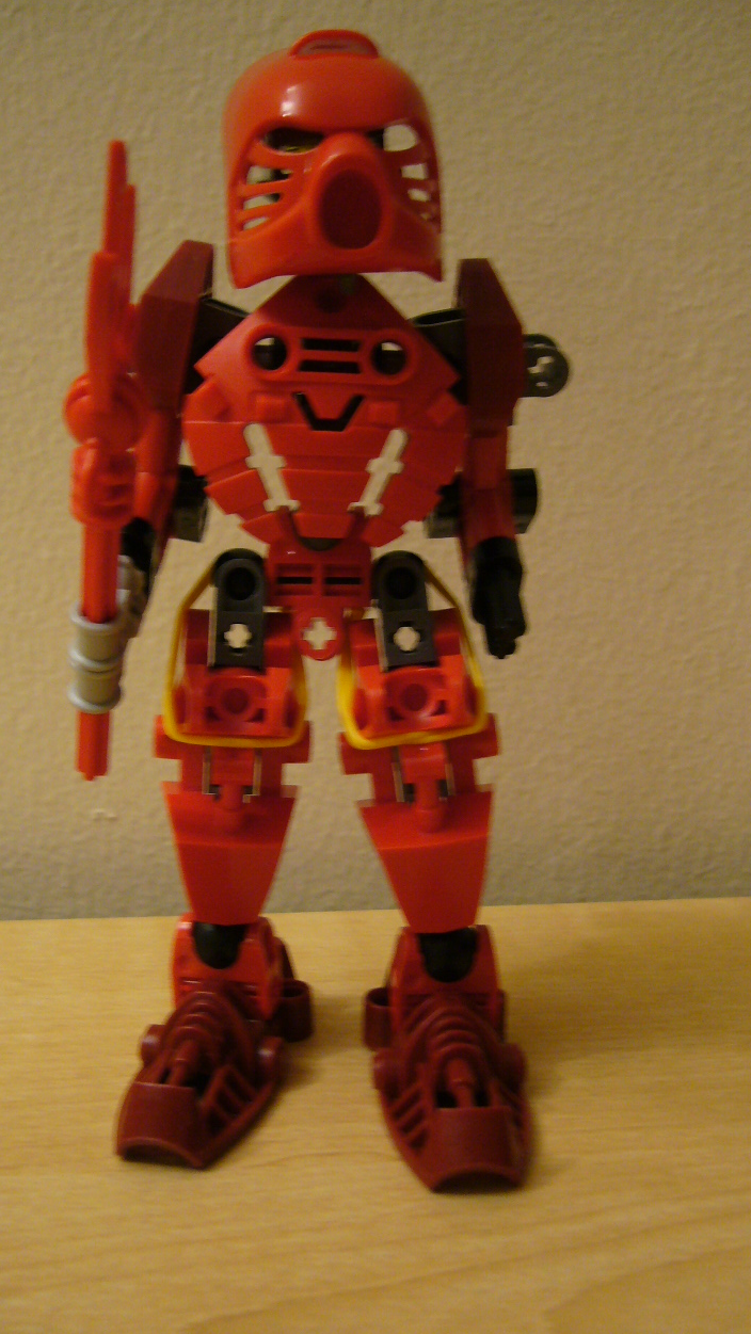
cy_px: 660
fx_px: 1380
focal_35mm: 39
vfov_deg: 51.6
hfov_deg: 30.4
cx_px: 366
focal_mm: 5.8
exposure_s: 1/13
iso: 200
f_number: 2.8
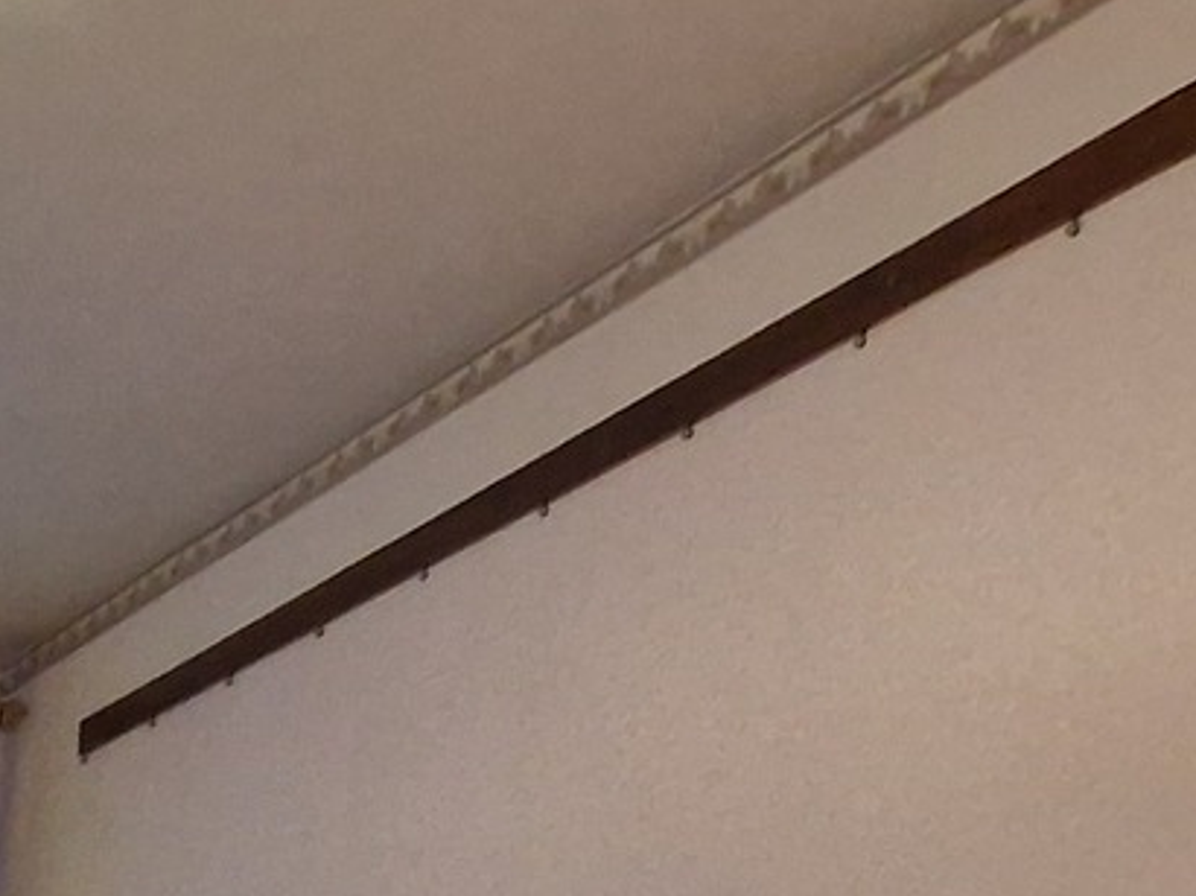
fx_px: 2244
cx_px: -656
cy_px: 1953
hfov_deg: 23.2
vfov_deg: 15.8
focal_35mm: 65
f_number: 2.2
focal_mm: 2.2
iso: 800
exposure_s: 1/33
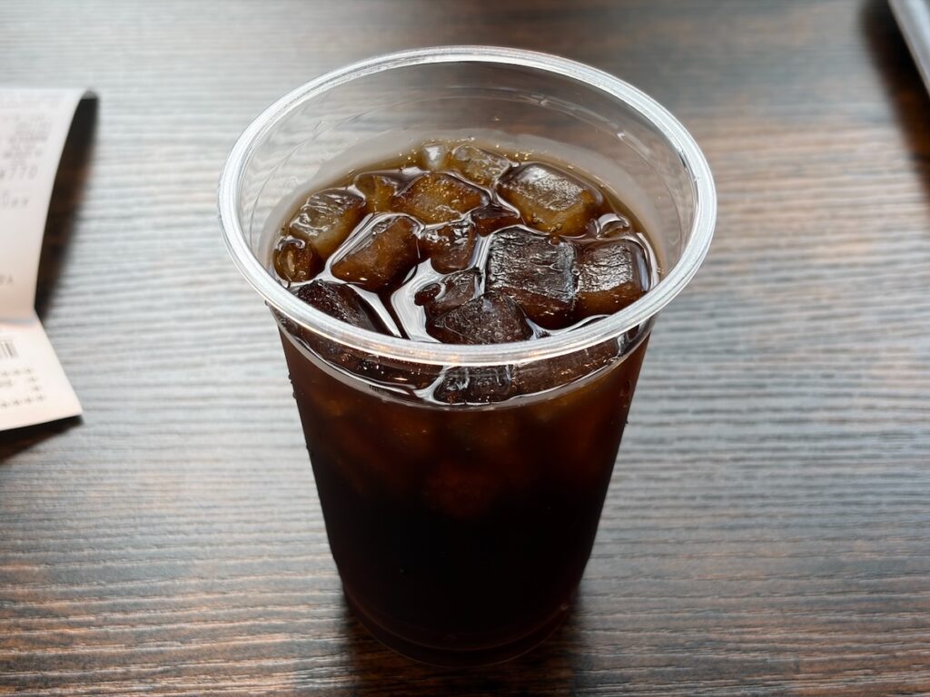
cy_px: 348
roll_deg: +0.0
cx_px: 465
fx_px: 1397
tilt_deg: -44.7
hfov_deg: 36.8
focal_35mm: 52
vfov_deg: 28.0
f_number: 1.6
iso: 25
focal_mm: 5.96
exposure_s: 1/122
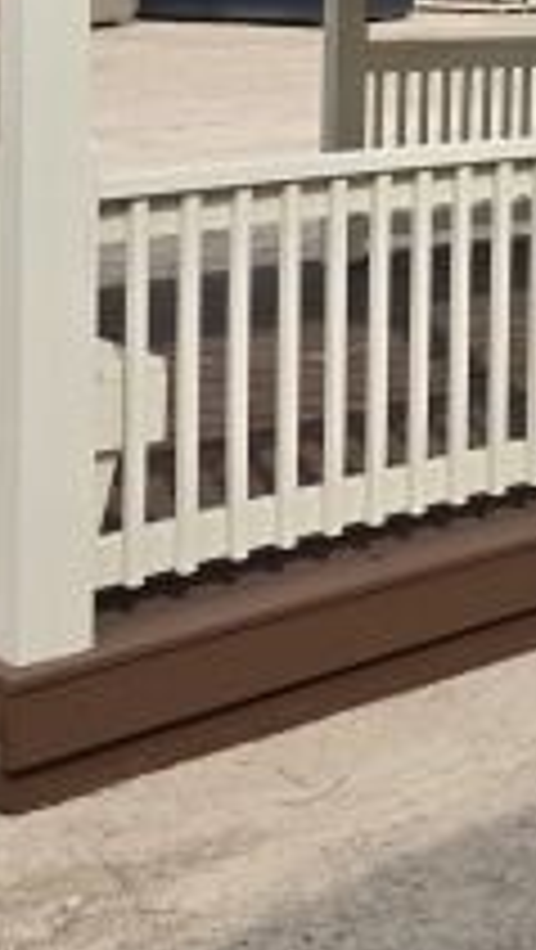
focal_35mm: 76
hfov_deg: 15.9
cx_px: 392
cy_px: 54
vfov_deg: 26.7
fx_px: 1916
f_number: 1.4
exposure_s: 1/7939
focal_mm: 6.5
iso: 40
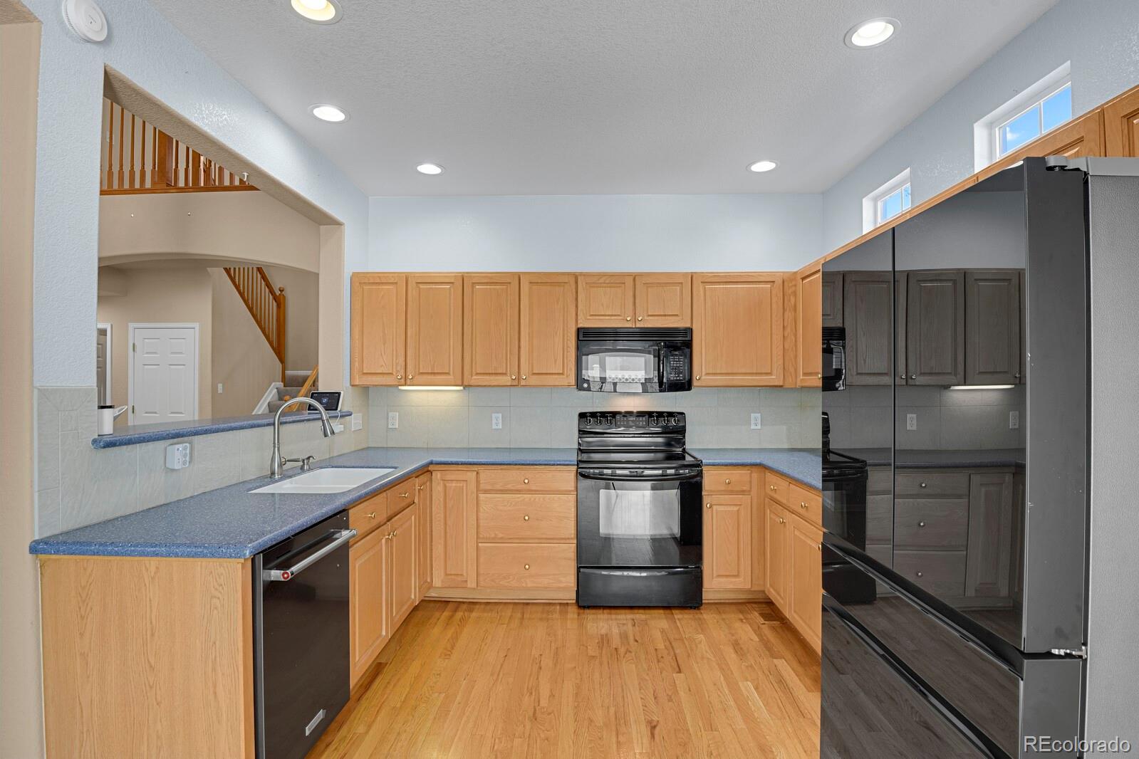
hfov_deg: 93.3
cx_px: 570
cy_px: 380
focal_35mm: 17
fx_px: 538
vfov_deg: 70.4
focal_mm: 17
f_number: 8
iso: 250
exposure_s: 2.5
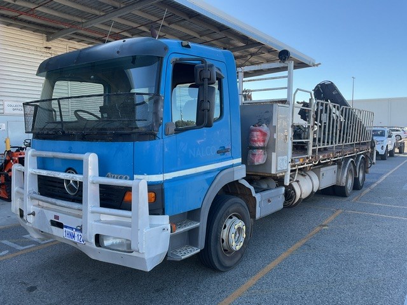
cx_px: 204
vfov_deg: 48.2
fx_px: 341
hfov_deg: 61.7
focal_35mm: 29
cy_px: 152
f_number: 1.8
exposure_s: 1/260
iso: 16
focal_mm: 3
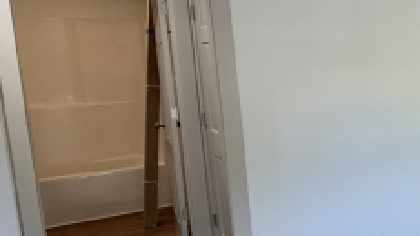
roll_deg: +0.2
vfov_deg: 27.1
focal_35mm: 44
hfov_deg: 31.3
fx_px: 490
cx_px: 588
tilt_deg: -6.6
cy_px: 111
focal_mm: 2.22
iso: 250
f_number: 2.2
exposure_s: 1/120
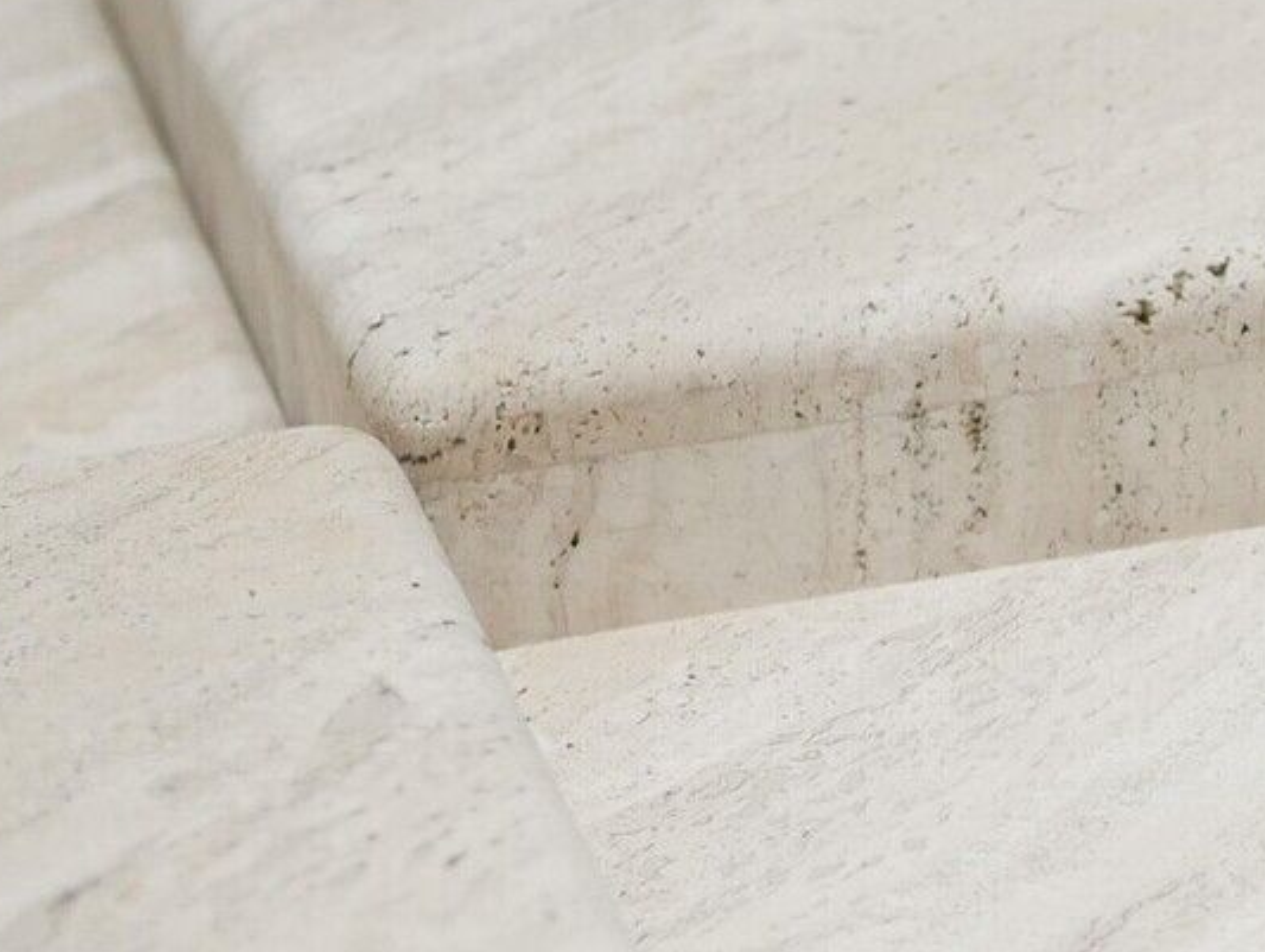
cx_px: 1654
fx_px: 5488
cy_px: 762
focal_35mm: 150
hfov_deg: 12.7
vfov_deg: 9.9
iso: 640
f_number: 1.7
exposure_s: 1/60
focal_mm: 20
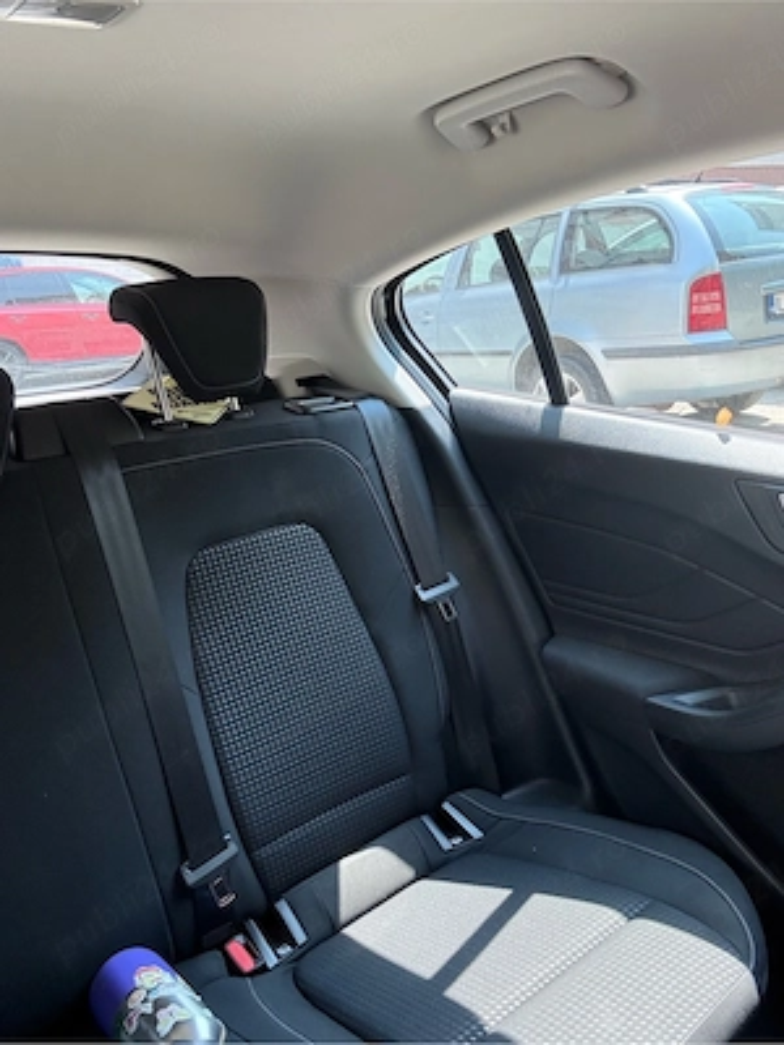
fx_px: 906
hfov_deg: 46.8
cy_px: 522
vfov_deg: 60.0
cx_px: 392
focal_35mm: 30
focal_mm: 2.69
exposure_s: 1/122
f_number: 1.9
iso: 64
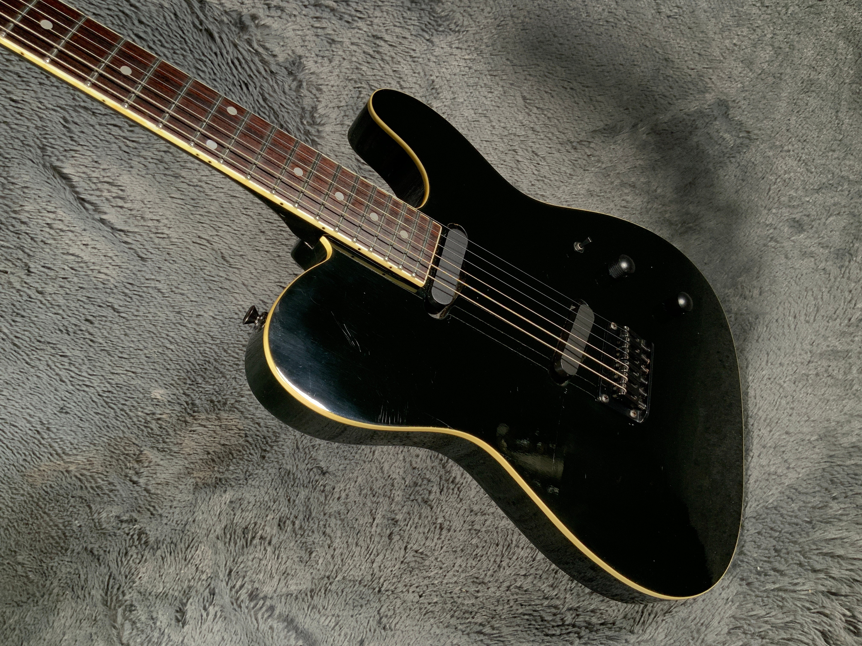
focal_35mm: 29
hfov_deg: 61.7
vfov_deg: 48.2
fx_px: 722
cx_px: 431
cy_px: 323
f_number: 1.8
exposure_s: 1/104
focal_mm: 3
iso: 64
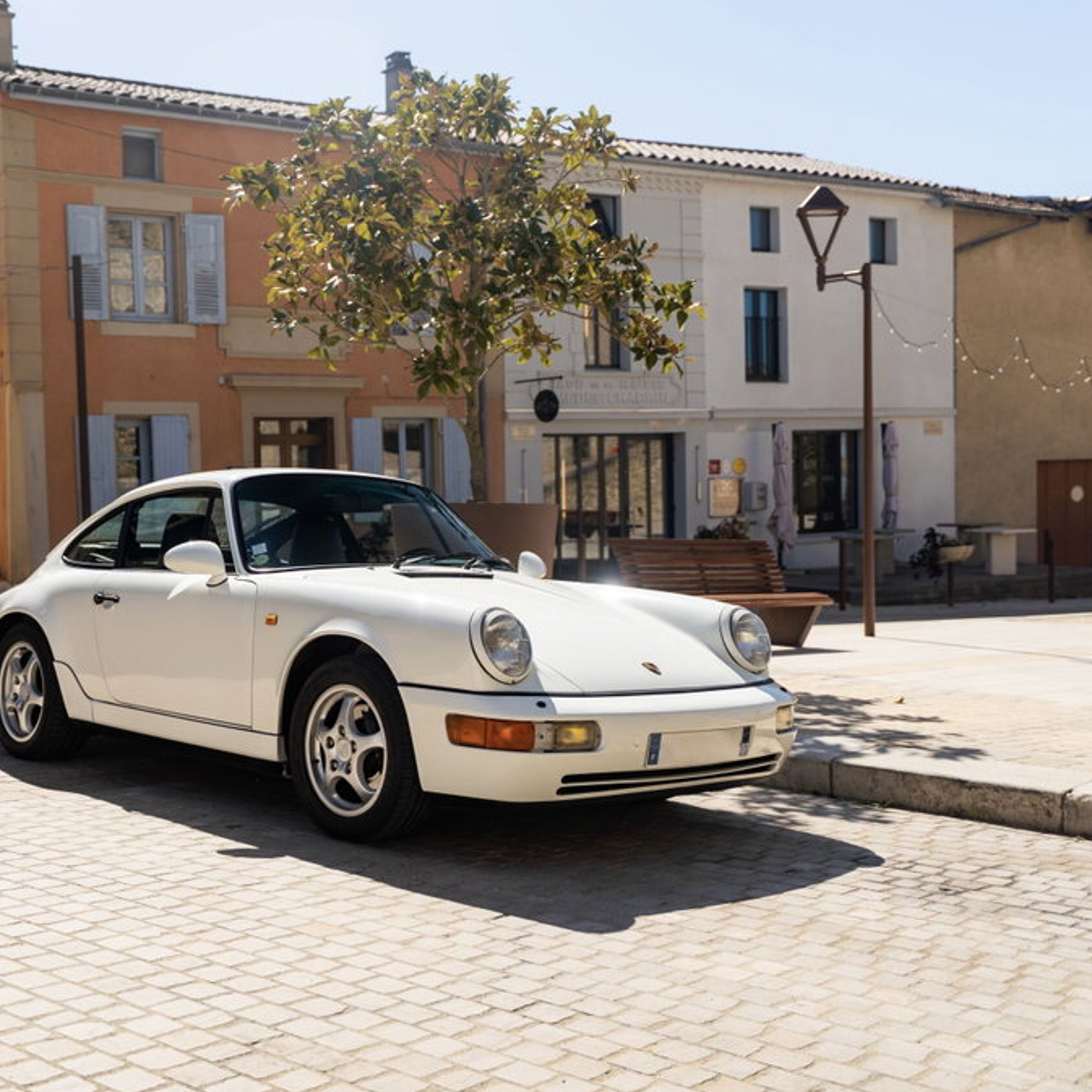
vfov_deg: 38.2
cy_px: 544
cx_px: 477
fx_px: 1575
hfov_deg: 38.2
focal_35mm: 44
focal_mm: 34.1
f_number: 2.8
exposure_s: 1/2000
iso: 160
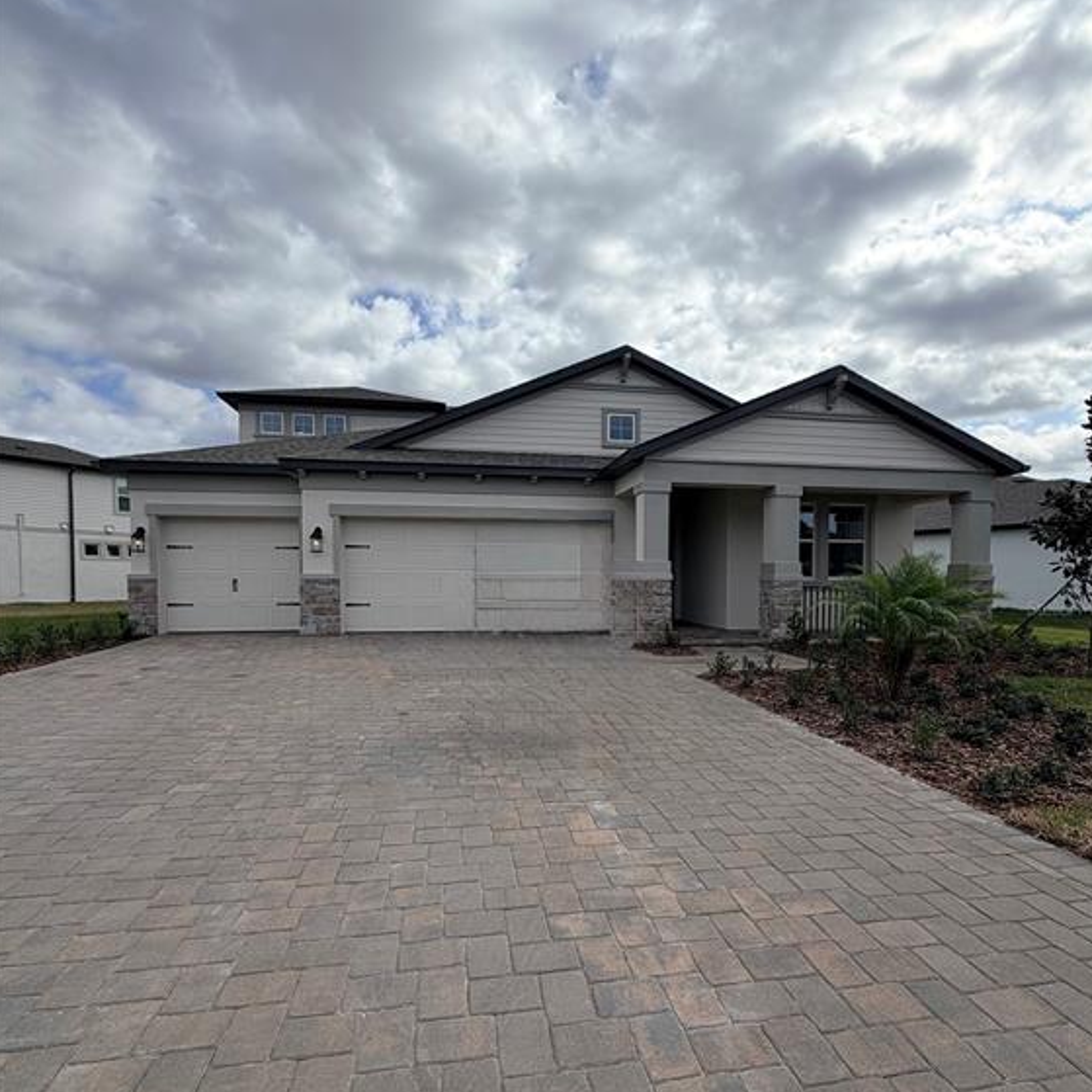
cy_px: 608
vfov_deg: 83.6
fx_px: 607
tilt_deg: -3.5
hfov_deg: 84.0
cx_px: 553
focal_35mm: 17
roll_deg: +0.1
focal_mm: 2.22
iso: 25
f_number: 2.2
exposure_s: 1/1745
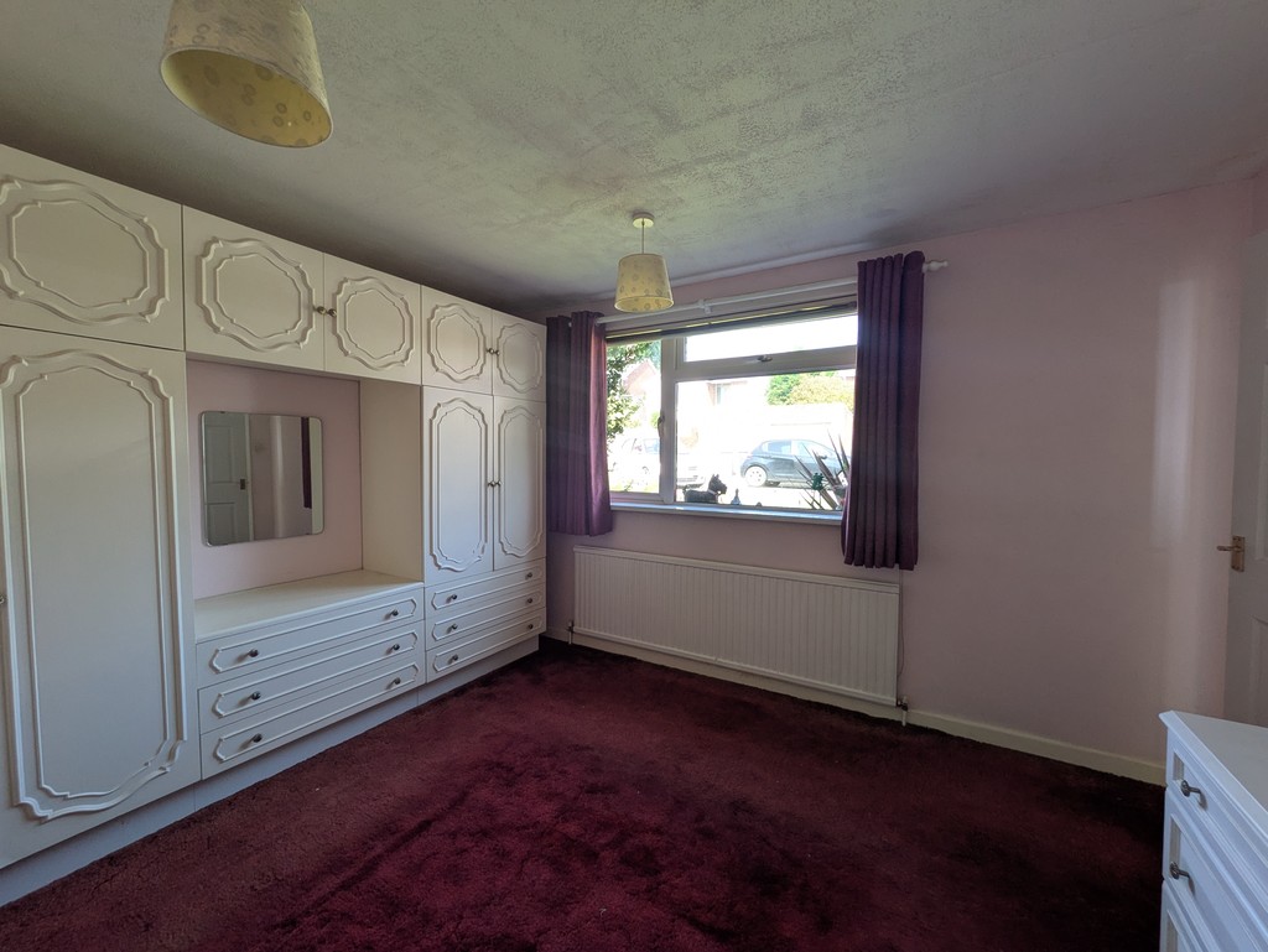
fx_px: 513
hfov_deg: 102.0
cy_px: 476
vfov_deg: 85.7
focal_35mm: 14
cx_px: 634
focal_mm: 1.83
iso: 68
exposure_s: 1/107
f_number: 2.2
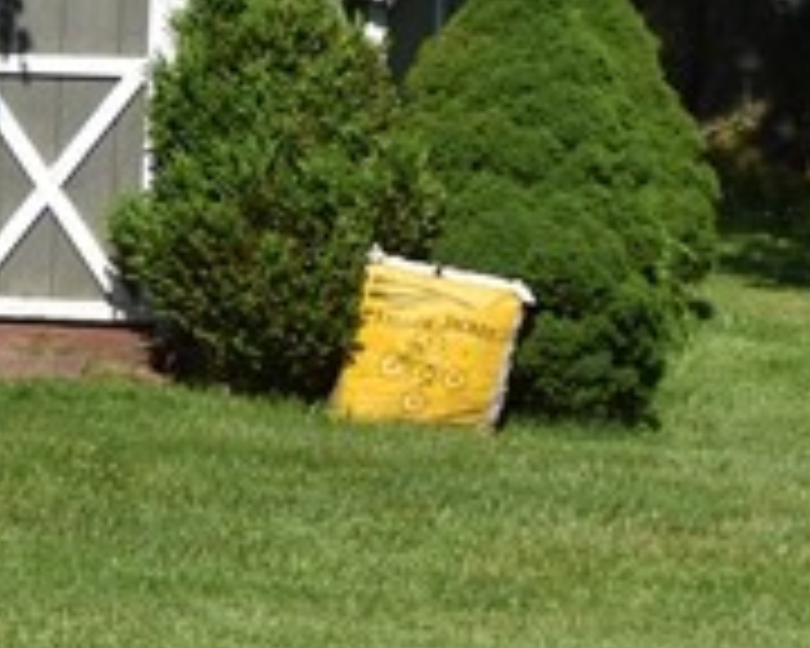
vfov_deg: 5.2
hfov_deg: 6.1
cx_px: -1364
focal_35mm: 298
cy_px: 648
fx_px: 7140
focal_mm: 35
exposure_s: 1/400
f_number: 10
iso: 200
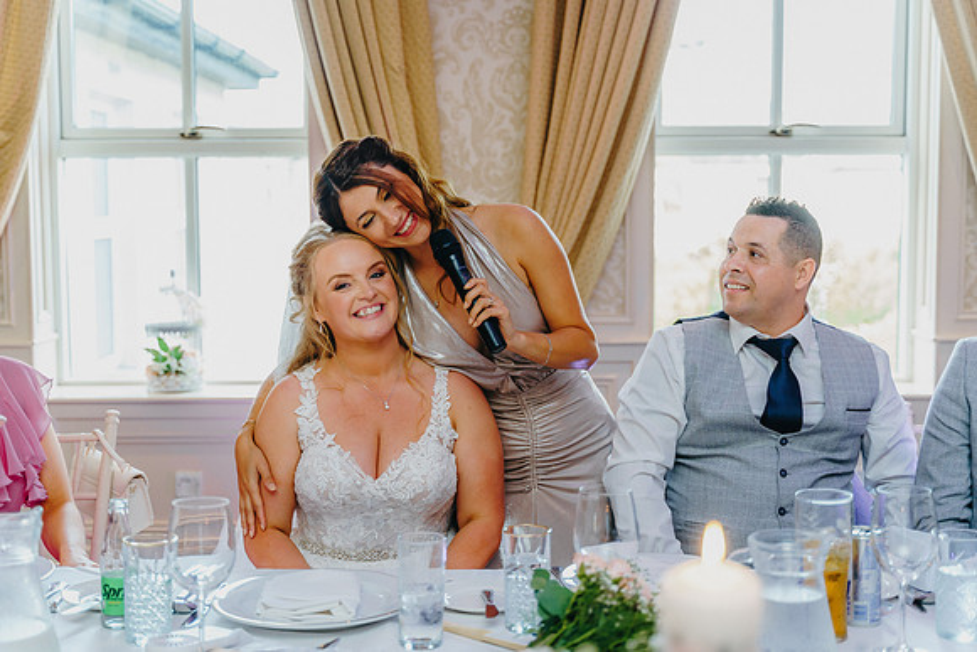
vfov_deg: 27.3
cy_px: 326
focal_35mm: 49
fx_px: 1340
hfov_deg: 40.1
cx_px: 488
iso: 2000
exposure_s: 1/200
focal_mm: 49
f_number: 2.8
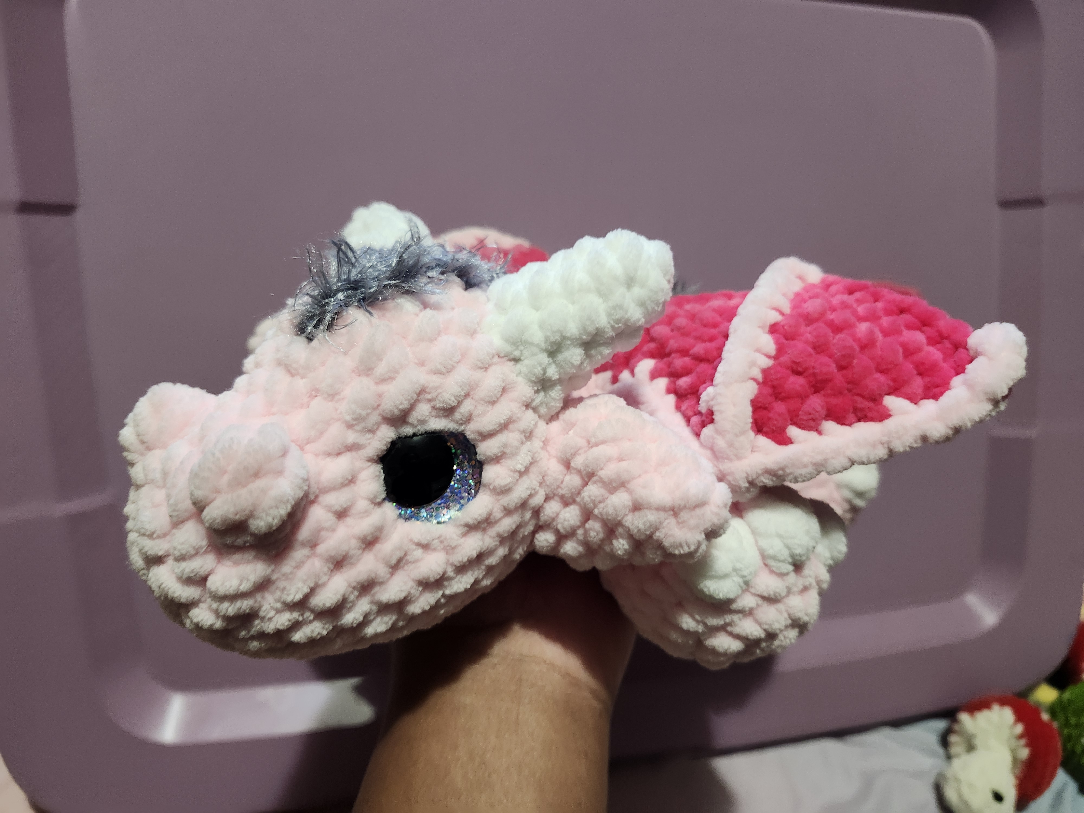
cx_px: 542
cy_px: 406
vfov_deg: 58.9
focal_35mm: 23
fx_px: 720
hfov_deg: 73.9
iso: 640
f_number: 1.8
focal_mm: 5.54
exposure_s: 1/60
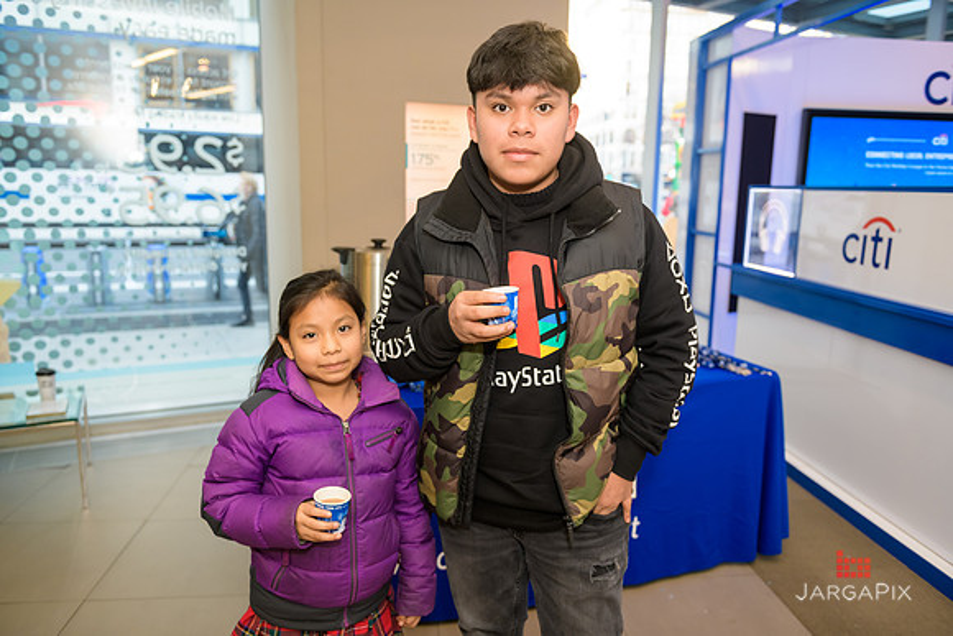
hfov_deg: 67.4
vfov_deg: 48.0
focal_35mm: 27
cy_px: 318
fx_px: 715
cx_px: 476
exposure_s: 1/125
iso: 800
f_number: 3.2
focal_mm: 27
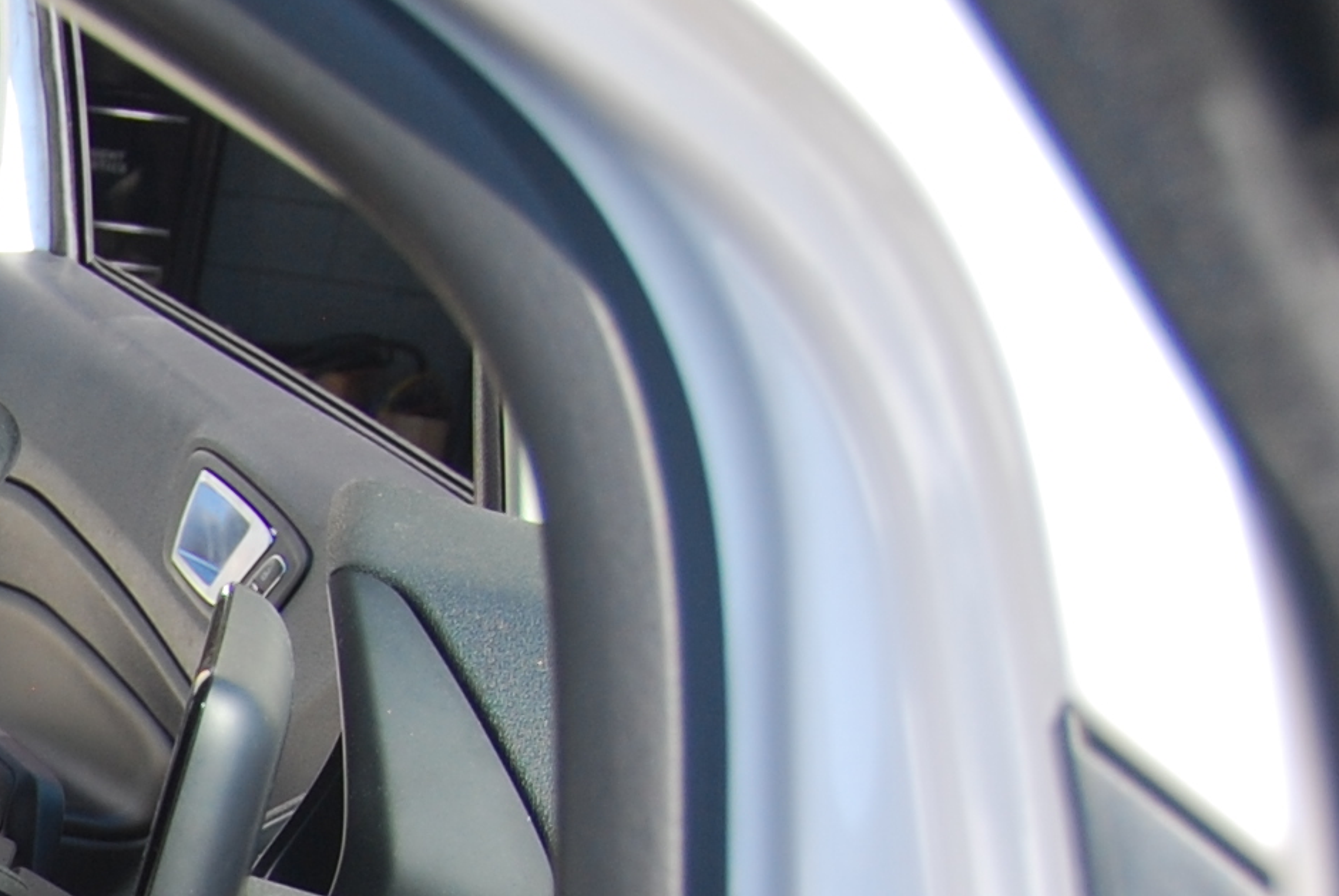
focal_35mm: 136
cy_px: 1511
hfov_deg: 13.0
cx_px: -1363
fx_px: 5064
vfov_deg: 9.7
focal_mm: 22
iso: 160
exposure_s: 1/125
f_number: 5.6
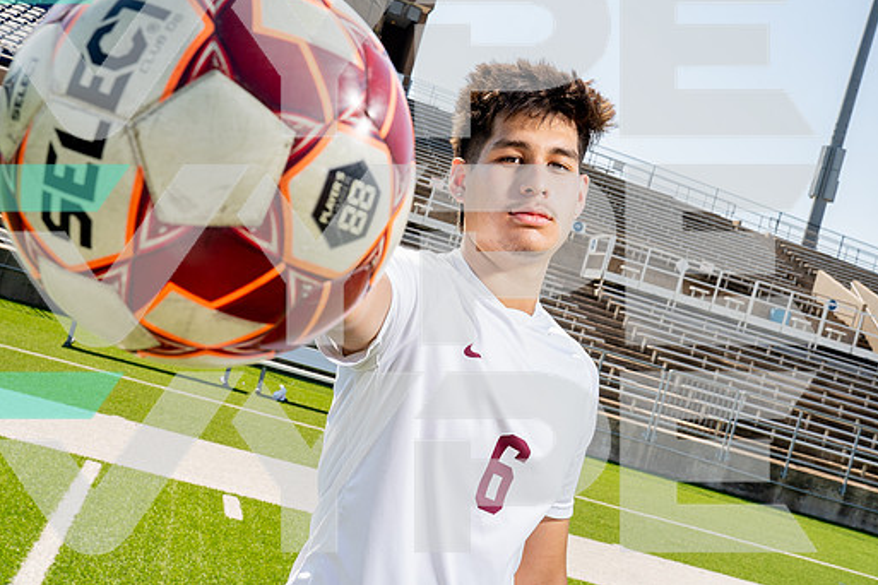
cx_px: 387
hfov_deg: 45.3
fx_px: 1049
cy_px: 256
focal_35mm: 43
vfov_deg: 31.2
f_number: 11
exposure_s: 1/250
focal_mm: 38
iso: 320
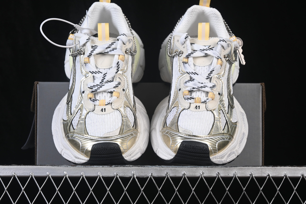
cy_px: 102
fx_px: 637
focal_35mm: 75
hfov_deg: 27.0
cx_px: 153
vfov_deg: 18.2
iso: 160
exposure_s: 1/80
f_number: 8
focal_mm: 50
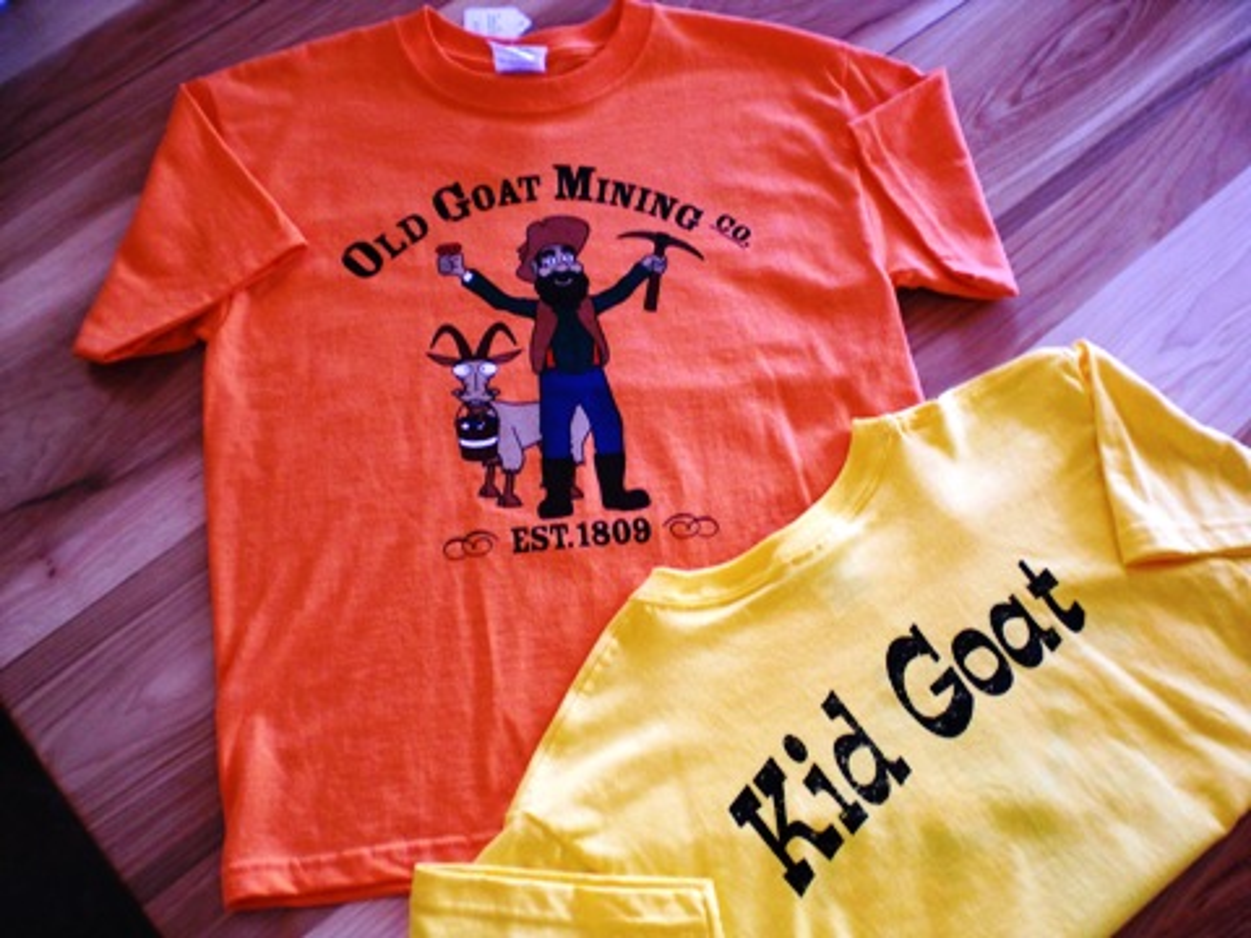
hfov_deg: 49.0
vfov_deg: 37.7
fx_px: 1373
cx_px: 626
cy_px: 469
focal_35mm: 38
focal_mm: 6.3
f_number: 3.1
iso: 100
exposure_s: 1/100
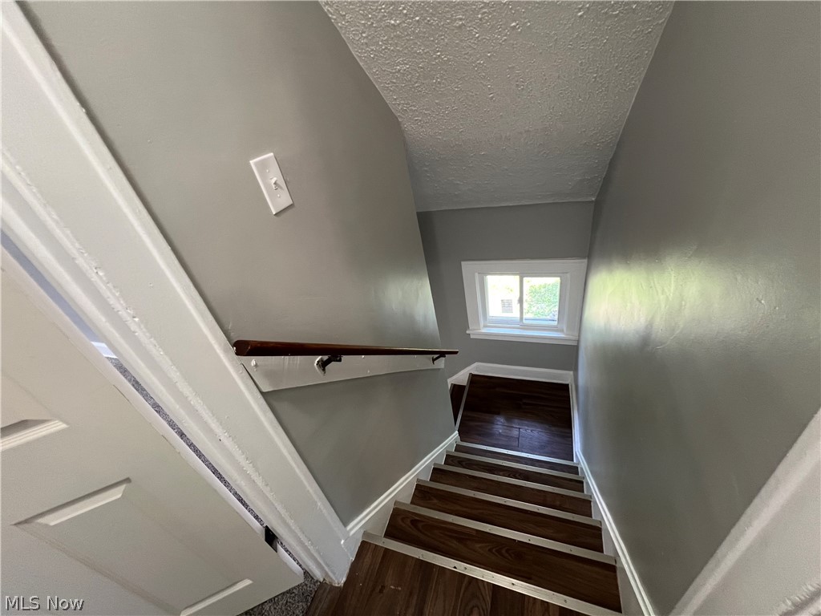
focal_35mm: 13
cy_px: 308
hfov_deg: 106.2
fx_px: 308
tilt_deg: -32.2
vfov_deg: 89.9
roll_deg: +12.6
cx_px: 410
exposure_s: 1/60
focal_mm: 1.57
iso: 250
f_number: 1.8
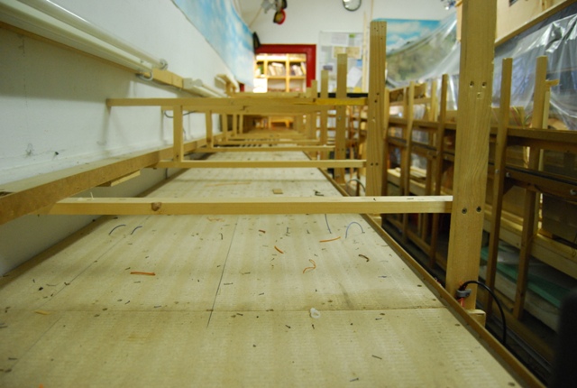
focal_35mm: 27
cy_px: 194
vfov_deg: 48.2
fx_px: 434
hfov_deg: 67.3
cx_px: 288
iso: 1000
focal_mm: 18
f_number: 3.5
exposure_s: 1/30
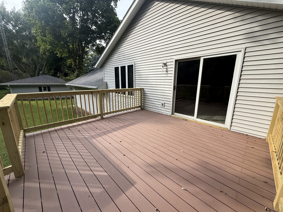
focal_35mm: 14
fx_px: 114
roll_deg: -0.6
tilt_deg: -11.7
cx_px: 142
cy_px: 106
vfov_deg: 85.7
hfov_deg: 102.1
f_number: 2.2
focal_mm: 2.22
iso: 50
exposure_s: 1/445
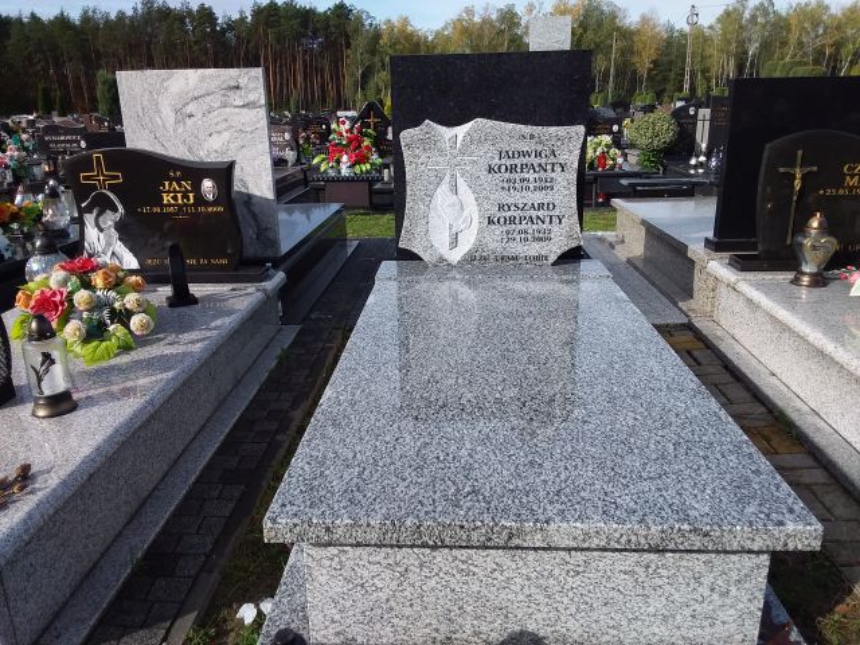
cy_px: 322
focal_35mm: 28
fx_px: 696
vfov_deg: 49.7
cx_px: 430
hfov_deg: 63.4
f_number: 1.9
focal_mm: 2.91
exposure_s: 1/1243
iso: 40
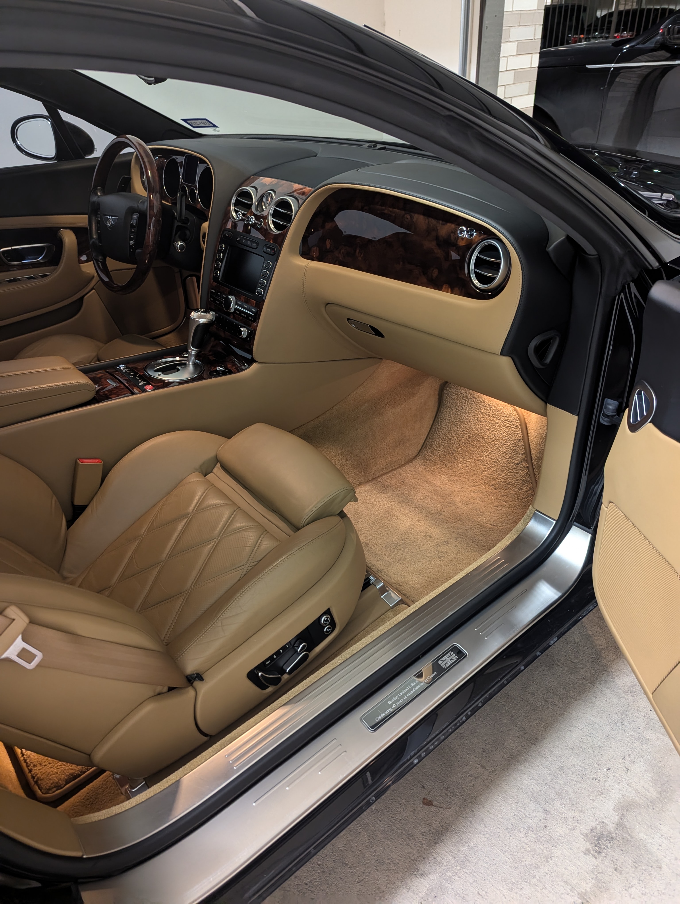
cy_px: 452
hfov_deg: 56.9
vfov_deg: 71.5
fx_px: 627
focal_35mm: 24
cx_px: 340
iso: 2078
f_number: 1.85
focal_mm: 6.81
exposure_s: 1/40
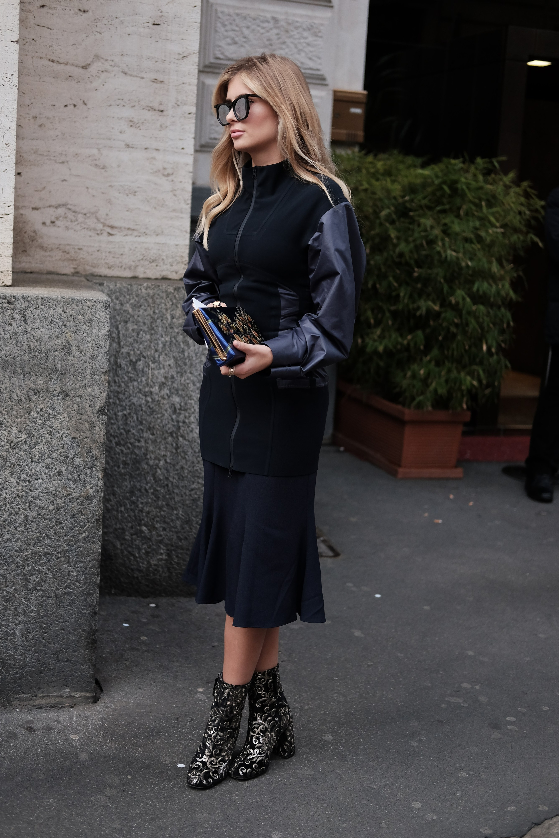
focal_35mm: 54
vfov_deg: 36.9
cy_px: 416
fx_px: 1258
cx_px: 275
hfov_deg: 25.1
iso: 800
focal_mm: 35
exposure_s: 1/1600
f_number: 2
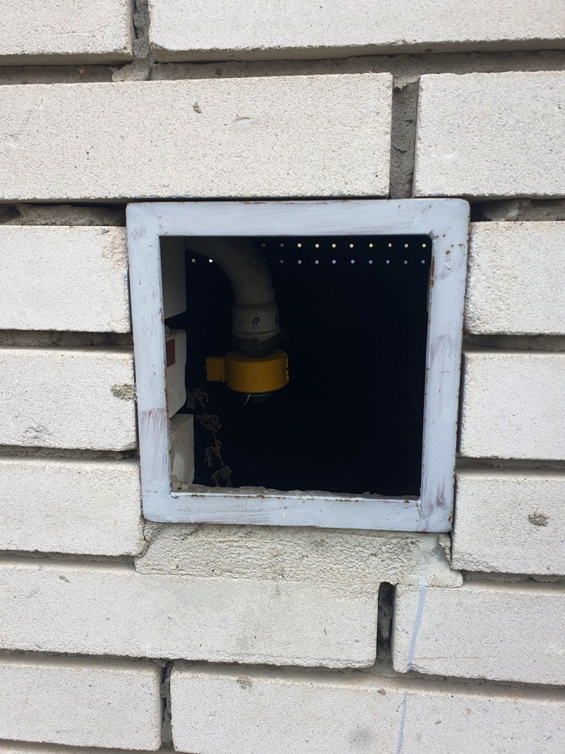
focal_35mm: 26
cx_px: 282
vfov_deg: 67.3
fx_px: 566
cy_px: 377
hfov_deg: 53.1
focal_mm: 4.3
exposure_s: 1/127
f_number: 2.4
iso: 50
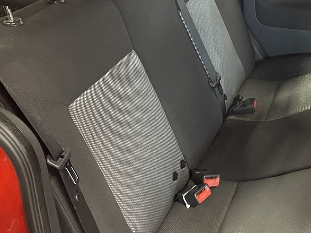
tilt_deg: -20.1
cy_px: 45
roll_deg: +0.4
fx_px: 512
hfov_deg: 32.0
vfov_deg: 25.2
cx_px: 283
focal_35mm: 57
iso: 500
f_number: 1.6
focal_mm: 4.2
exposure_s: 1/33
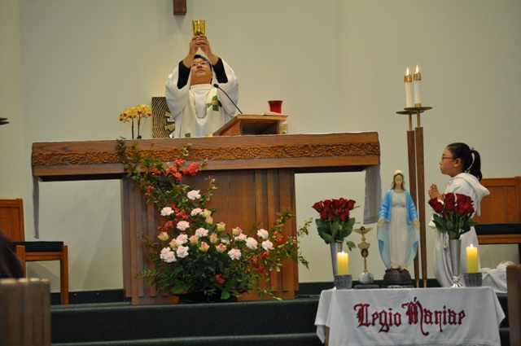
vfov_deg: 10.1
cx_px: 260
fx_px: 1951
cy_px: 173
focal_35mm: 135
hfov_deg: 15.2
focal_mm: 90
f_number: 4.5
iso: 800
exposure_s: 1/40
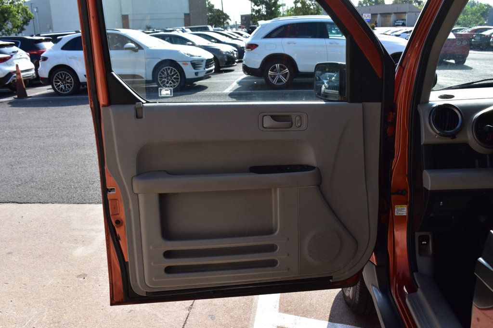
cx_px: 246
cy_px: 164
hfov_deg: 55.1
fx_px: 472
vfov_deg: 38.3
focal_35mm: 34
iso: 400
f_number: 11
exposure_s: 1/400
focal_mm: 23
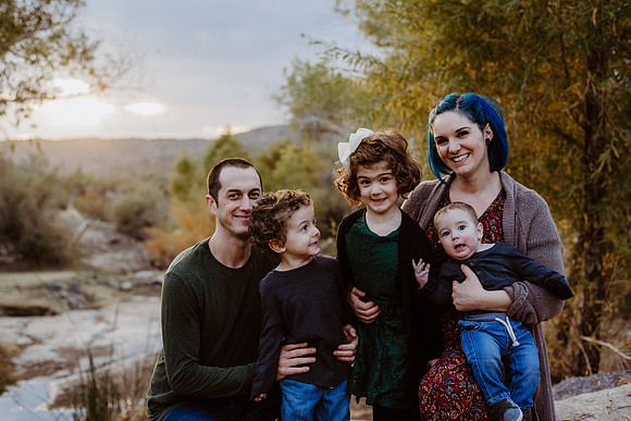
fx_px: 877
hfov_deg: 39.6
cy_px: 210
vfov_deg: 27.0
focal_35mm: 50
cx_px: 316
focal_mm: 50
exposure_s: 1/500
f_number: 3.2
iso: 400
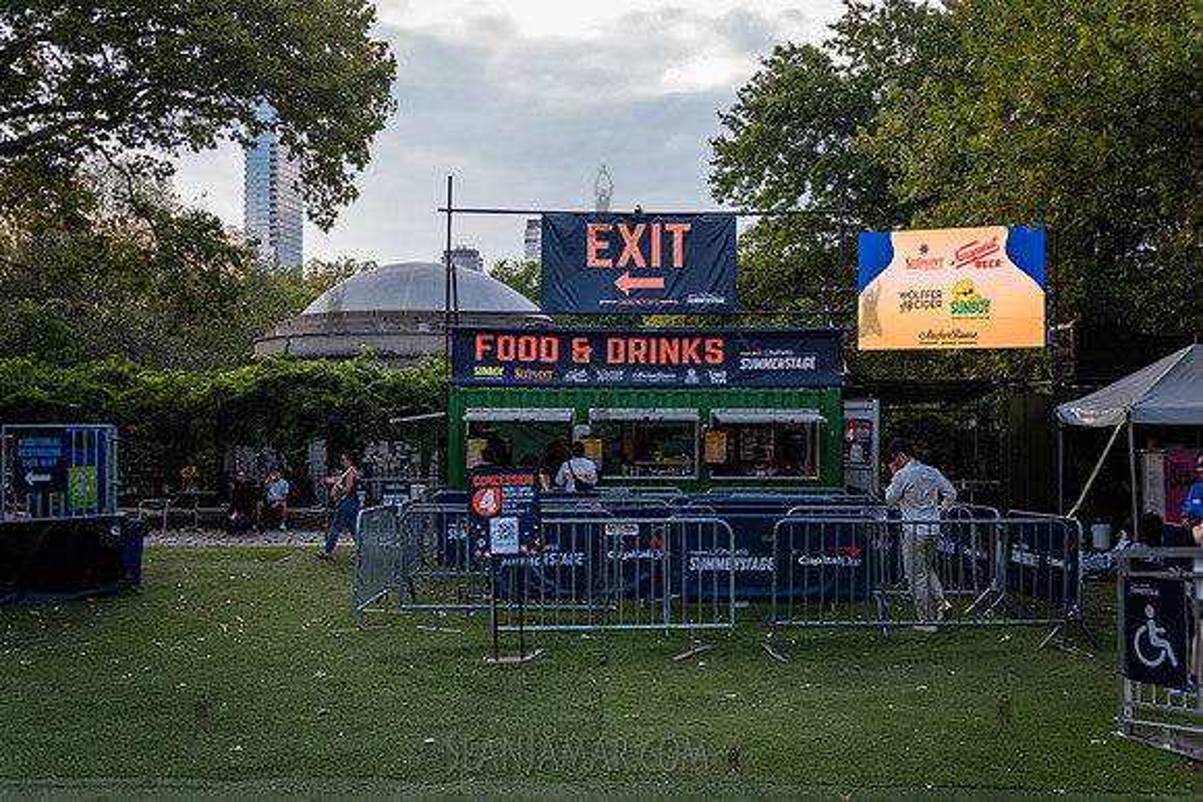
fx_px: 1198
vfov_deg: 37.0
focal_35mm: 36
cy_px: 401
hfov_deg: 53.3
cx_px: 602
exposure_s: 1/1000
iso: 1000
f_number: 4
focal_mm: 35
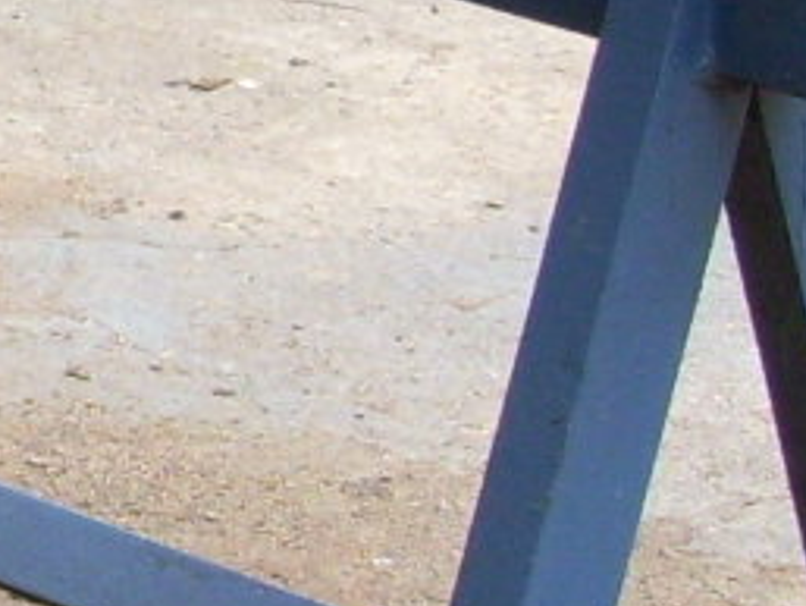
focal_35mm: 271
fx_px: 6313
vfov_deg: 5.4
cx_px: -565
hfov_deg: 7.1
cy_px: -480
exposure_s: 1/200
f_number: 2.9
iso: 80
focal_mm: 5.7
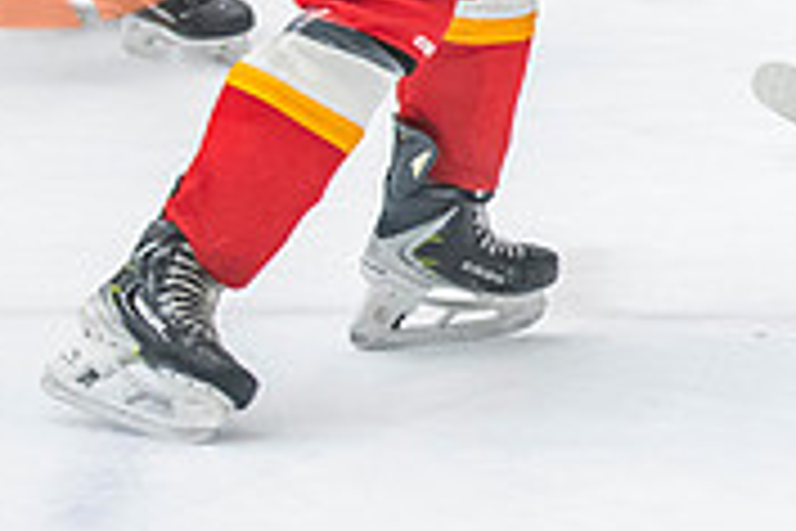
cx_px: 1248
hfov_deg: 5.2
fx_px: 8755
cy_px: -115
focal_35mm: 396
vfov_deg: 3.5
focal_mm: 82
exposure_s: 1/640
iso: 2000
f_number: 3.2
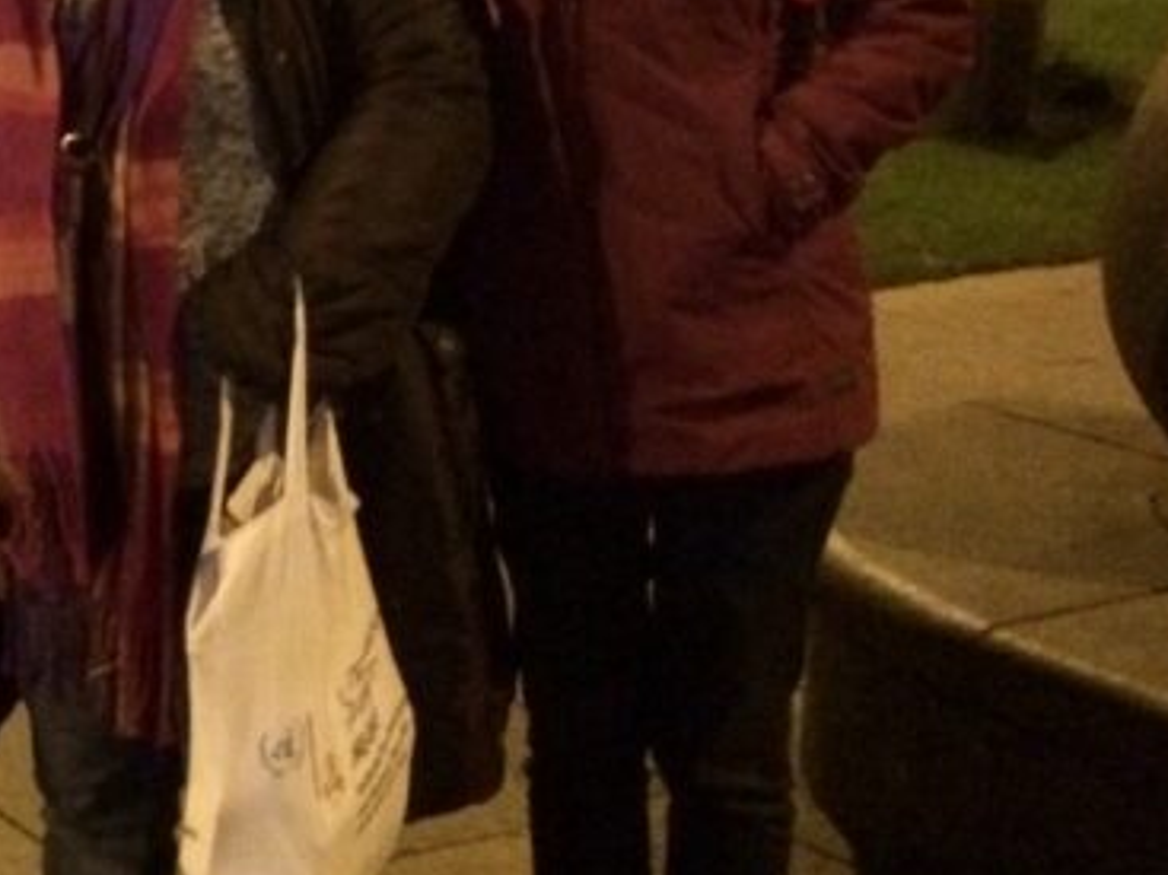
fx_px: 2732
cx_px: -76
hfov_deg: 22.9
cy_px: 248
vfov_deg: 18.1
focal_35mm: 81
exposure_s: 1/17
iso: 1000
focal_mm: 4.15
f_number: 2.2
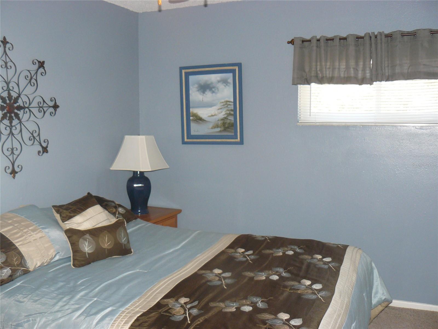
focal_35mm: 36
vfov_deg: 39.7
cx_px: 219
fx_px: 456
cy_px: 164
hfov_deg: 51.4
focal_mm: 6
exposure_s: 1/30
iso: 160
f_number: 2.8
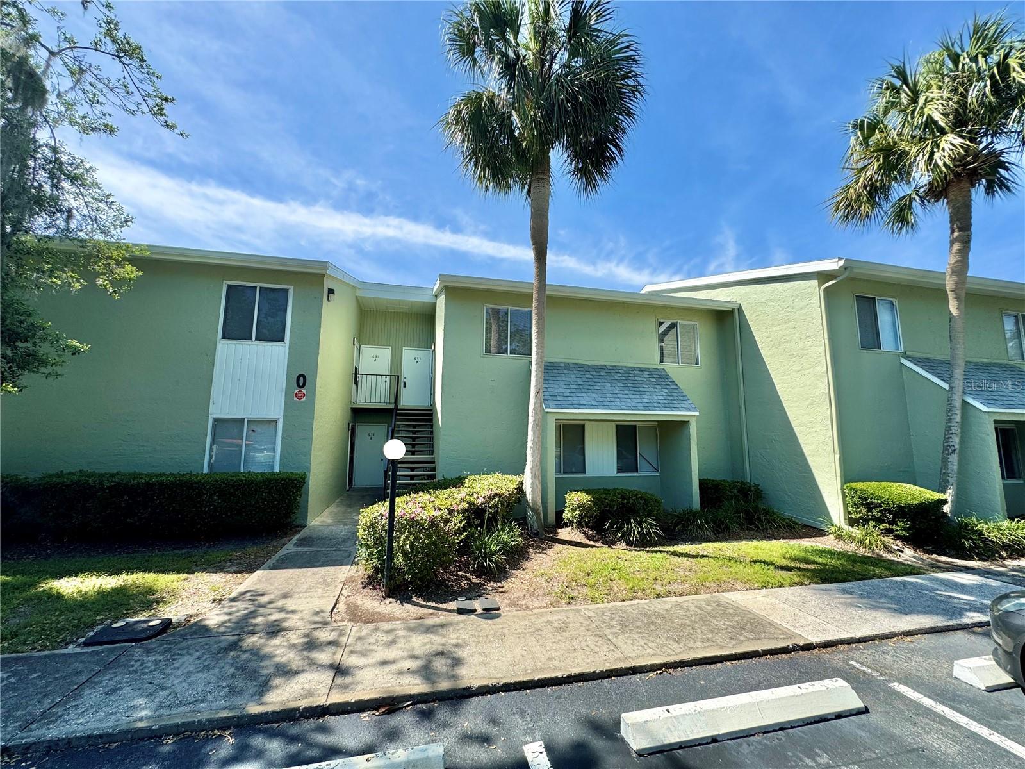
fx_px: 415
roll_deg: -0.7
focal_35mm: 14
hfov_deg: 102.1
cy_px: 384
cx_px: 512
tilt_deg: +6.4
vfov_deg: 85.7
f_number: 2.2
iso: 40
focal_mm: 2.22
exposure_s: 1/1143
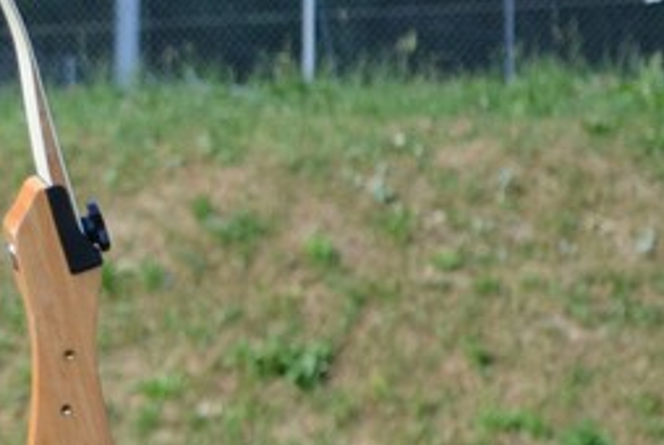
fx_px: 6131
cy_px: 559
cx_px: -505
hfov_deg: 6.1
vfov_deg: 4.1
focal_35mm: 332
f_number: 5.6
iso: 1600
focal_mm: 55
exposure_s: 1/1250
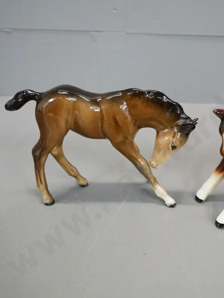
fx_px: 354
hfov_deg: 34.2
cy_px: 150
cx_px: 175
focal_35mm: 41
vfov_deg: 45.8
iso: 3200
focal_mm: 15
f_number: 4
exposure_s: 1/125
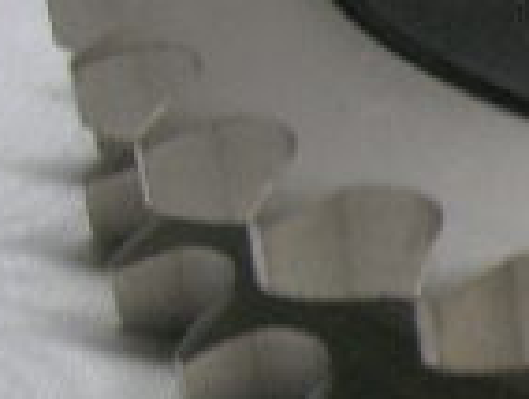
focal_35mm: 153
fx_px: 2342
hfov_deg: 11.3
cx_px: 1136
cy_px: 380
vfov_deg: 9.7
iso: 50
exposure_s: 1/9.4
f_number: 2.9
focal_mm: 5.7
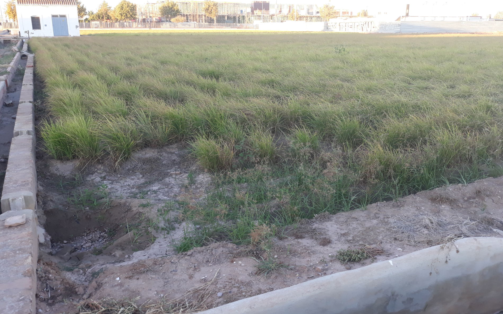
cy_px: 143
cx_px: 250
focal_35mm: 29
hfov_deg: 64.6
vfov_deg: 43.1
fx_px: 398
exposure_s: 1/117
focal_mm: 3.71
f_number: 1.7
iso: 40
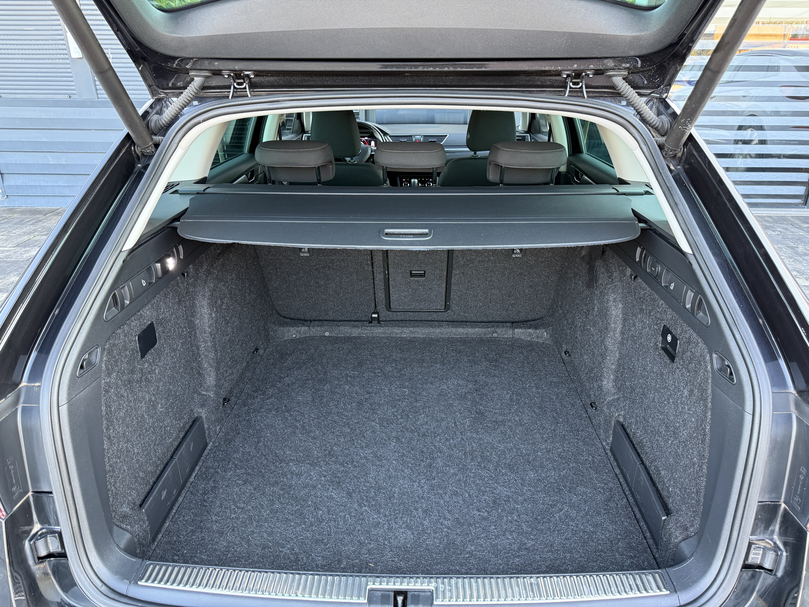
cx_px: 404
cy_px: 304
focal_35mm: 24
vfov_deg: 56.8
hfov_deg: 71.6
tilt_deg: -22.2
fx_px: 561
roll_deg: -0.5
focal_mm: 6.76
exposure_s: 1/60
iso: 250
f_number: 1.78
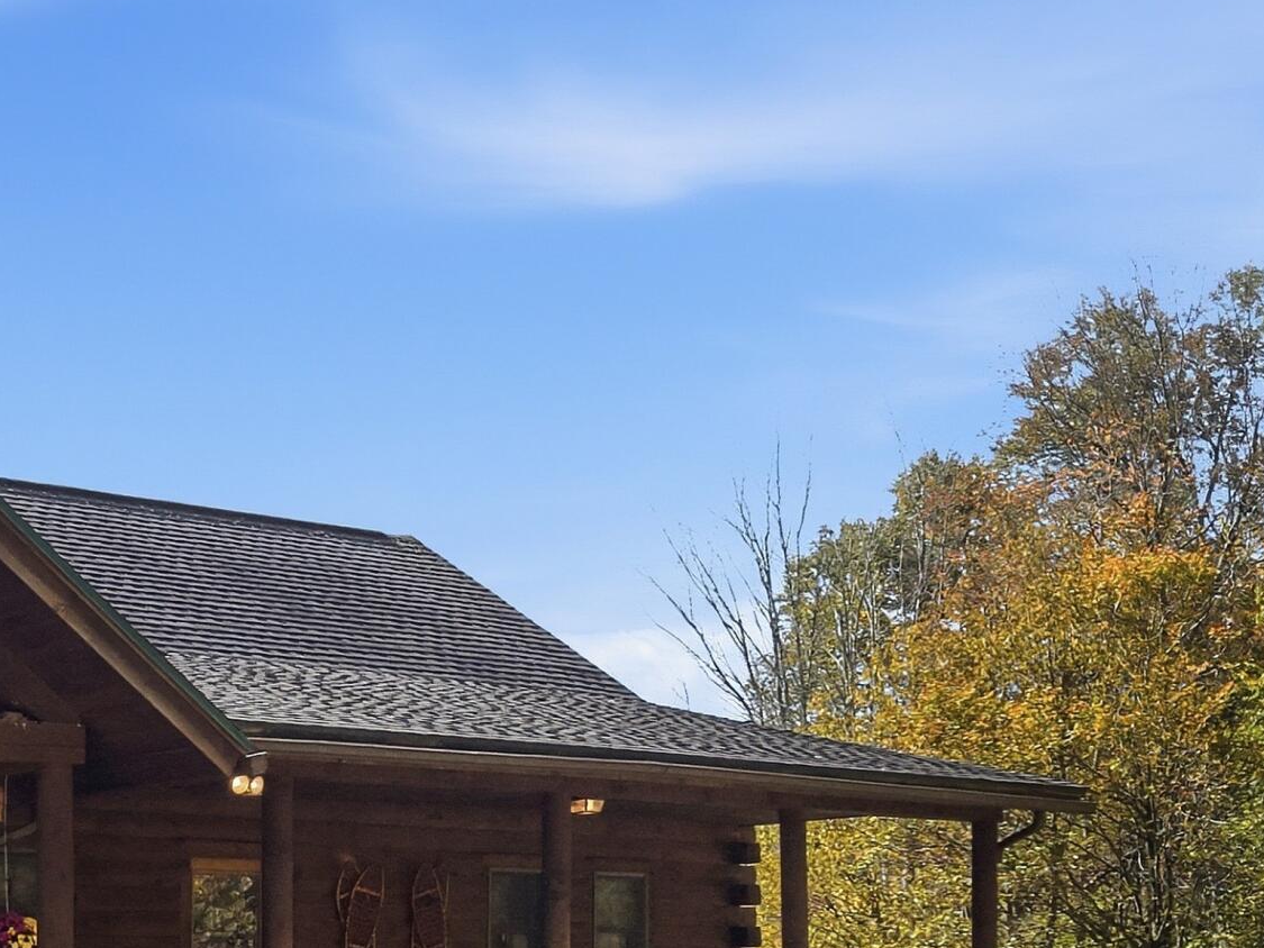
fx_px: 2337
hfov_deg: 27.7
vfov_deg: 22.0
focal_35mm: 64
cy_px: 976
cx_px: -117
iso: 410
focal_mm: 8.7
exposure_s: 1/8000
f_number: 1.8
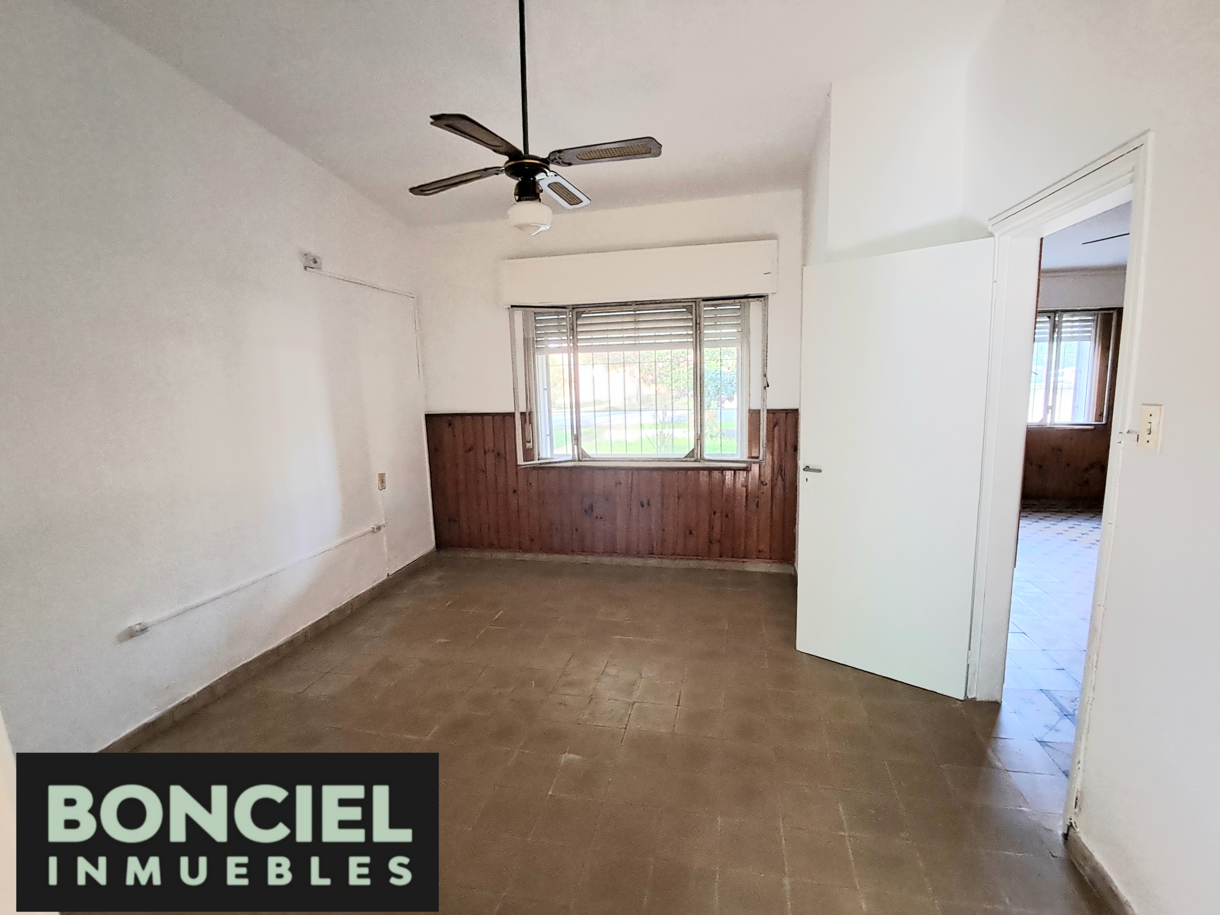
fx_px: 564
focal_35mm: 16
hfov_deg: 94.5
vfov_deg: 78.1
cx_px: 610
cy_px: 458
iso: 250
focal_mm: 1.64
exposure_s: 1/40
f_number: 2.2
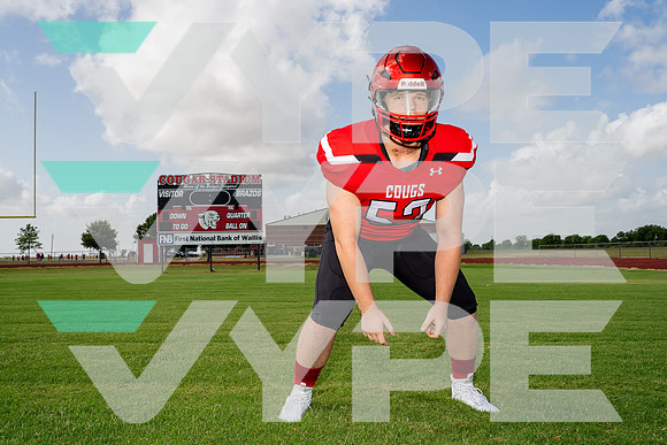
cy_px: 221
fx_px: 551
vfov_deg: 44.0
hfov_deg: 62.4
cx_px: 328
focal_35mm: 30
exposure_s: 1/250
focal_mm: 29
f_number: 8
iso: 100
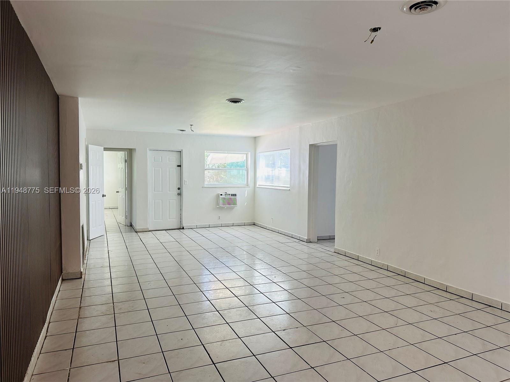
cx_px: 255
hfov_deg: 71.6
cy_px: 191
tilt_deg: -3.4
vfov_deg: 56.8
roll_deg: -0.5
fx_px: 354
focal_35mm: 24
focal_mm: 6.86
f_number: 1.78
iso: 100
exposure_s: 1/120
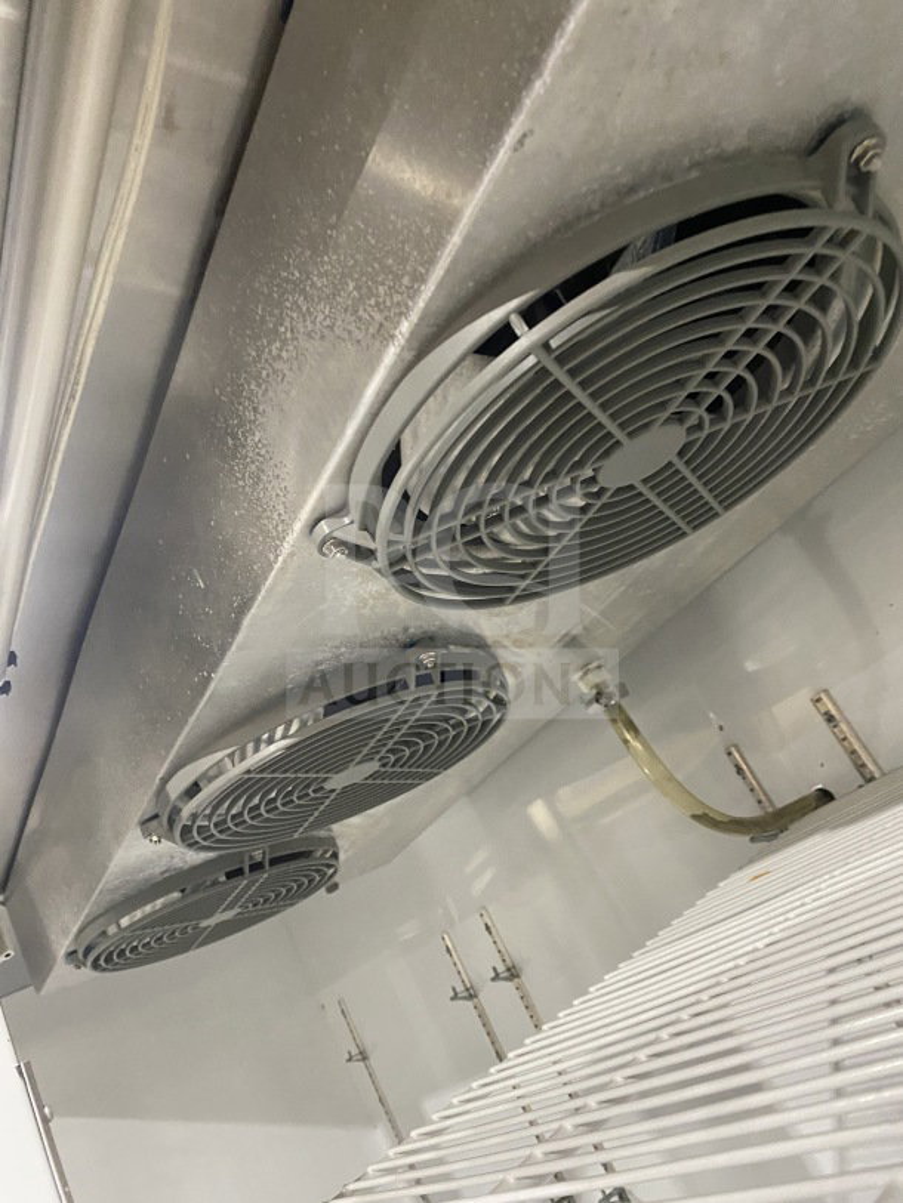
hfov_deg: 53.1
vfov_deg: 67.3
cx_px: 452
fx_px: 904
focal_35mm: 26
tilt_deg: +19.2
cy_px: 602
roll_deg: +27.7
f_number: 1.8
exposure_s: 1/47
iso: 500
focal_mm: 4.25
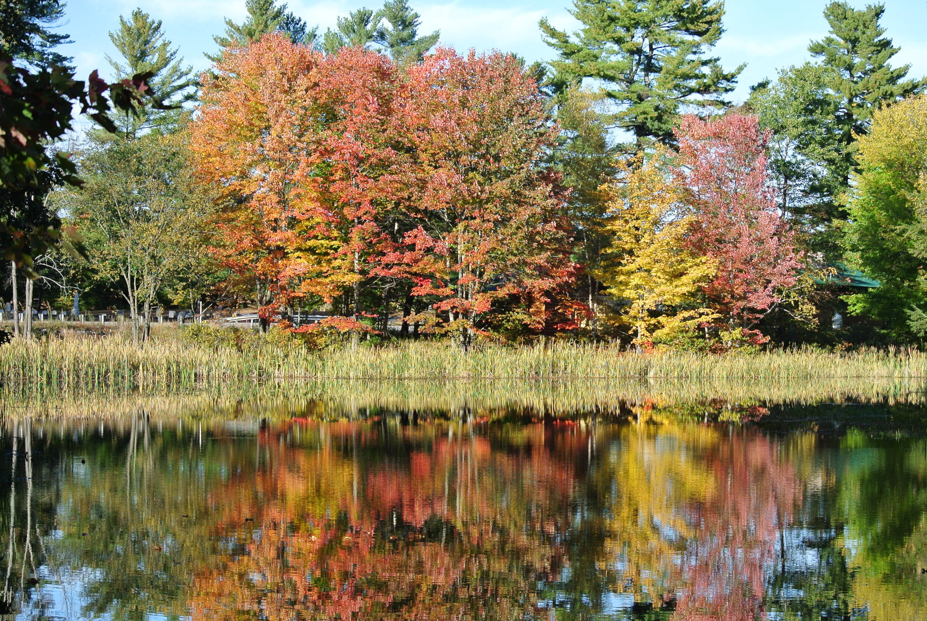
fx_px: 2526
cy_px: 373
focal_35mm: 98
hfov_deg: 20.8
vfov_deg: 14.0
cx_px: 511
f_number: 4.5
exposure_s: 1/400
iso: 100
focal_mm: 30
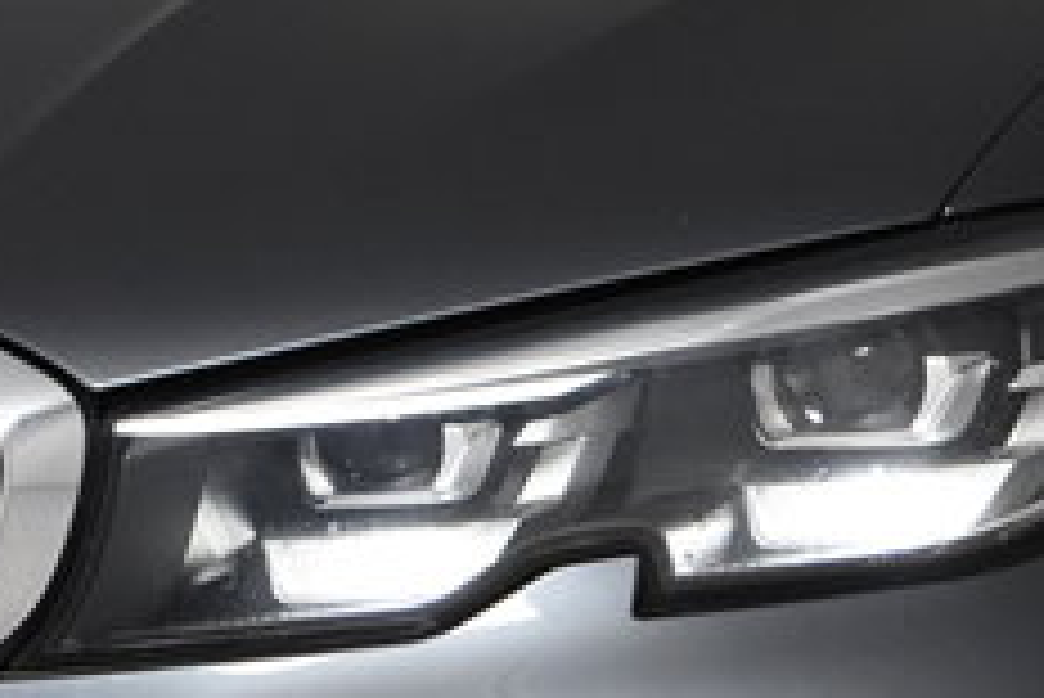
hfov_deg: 9.1
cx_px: 112
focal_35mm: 225
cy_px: 520
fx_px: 6529
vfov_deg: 6.1
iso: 1600
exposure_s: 1/125
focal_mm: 34
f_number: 5.6
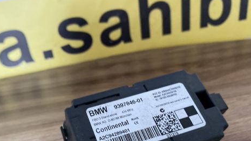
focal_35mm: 39
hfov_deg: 51.4
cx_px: 106
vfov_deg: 29.3
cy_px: 124
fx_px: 259
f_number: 1.8
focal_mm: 4.25
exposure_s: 1/40
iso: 500
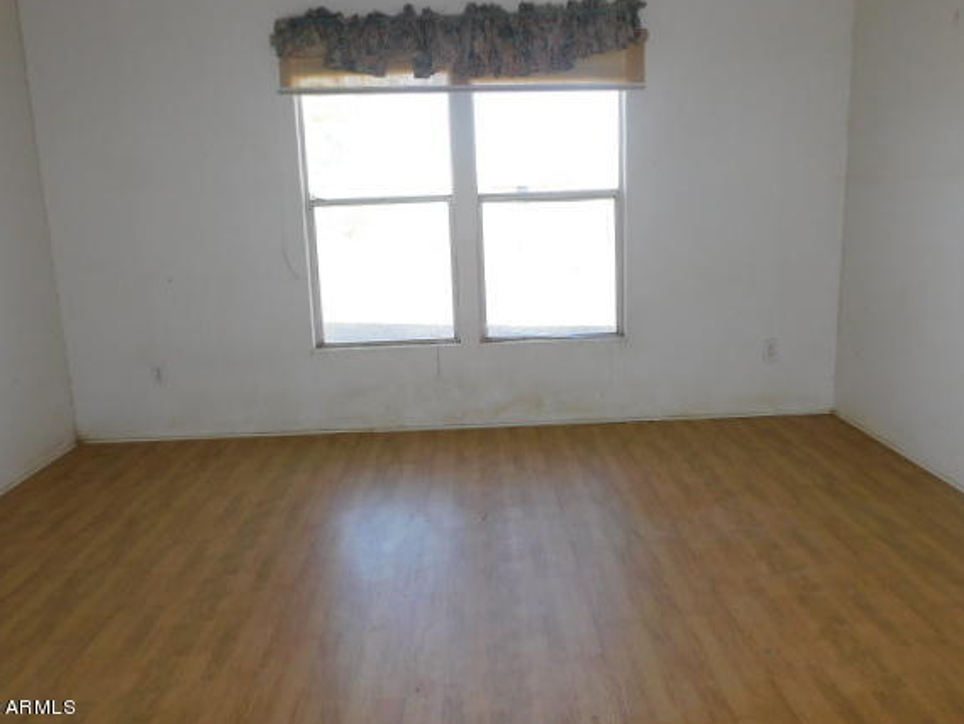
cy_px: 334
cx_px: 485
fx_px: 752
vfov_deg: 51.3
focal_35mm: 27
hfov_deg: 65.3
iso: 125
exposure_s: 1/125
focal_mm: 4.3
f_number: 3.3
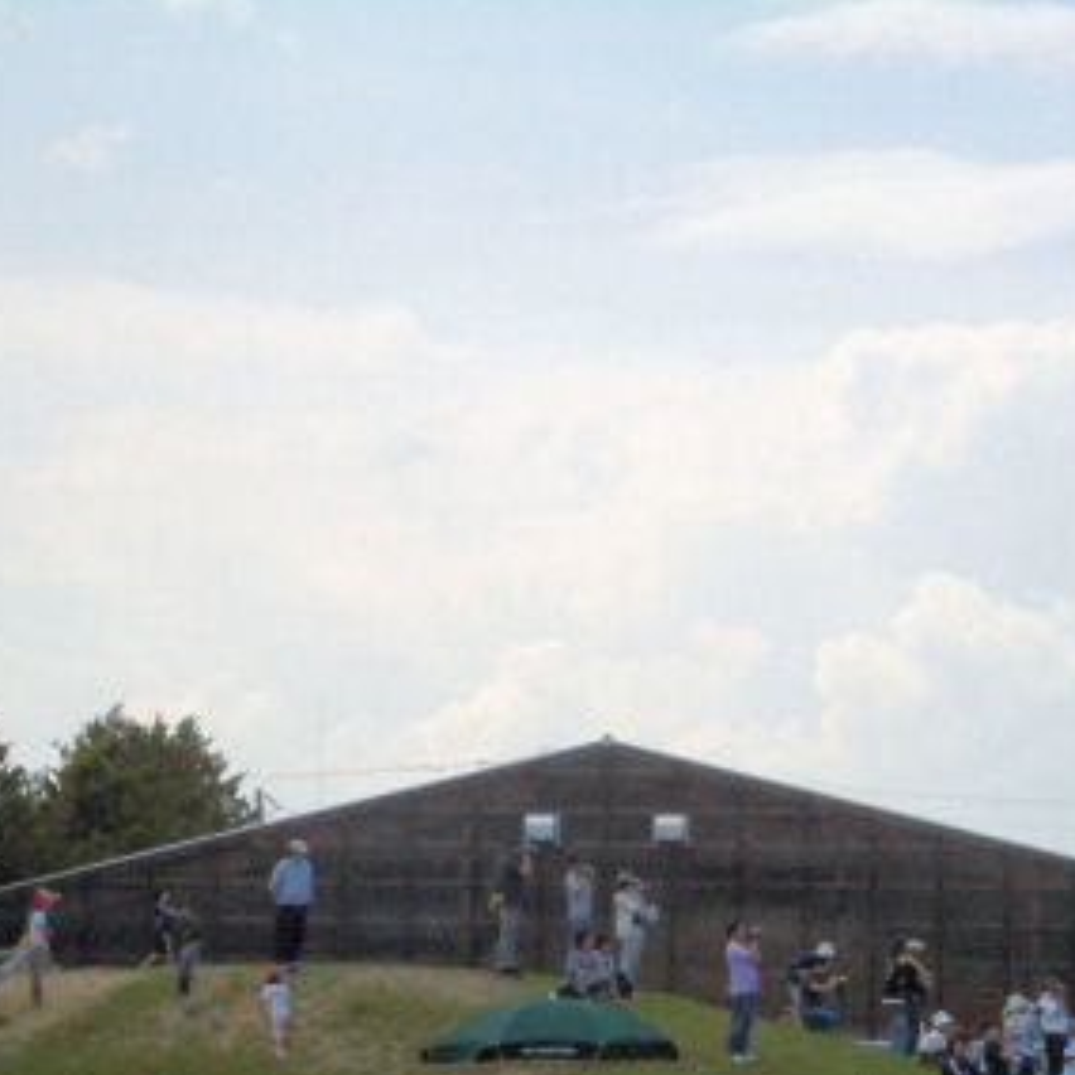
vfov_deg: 15.6
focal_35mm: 111
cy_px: 799
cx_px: 397
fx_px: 3900
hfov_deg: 15.7
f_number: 5.6
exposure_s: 1/1000
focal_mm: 10.2
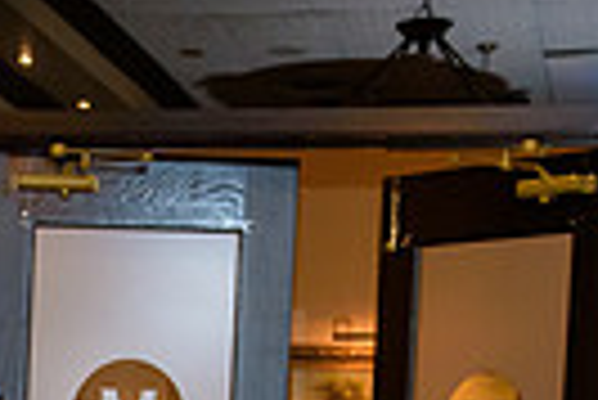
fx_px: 2095
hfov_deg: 15.9
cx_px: -36
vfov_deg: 10.5
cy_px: 604
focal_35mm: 126
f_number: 3.2
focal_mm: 29
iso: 1600
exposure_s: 1/125
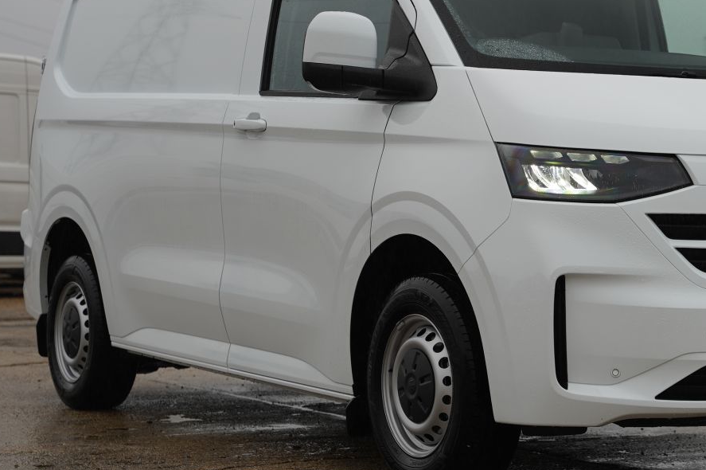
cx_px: 511
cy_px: 189
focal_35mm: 102
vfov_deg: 13.5
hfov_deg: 20.0
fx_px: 1990
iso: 100
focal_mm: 56.3
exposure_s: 1/160
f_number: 4
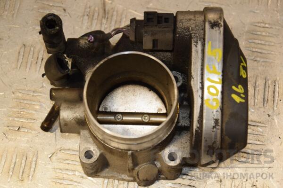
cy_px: 94
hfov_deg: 20.6
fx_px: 778
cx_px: 142
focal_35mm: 99
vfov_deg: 13.8
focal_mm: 66
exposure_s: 1/200
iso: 800
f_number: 6.3
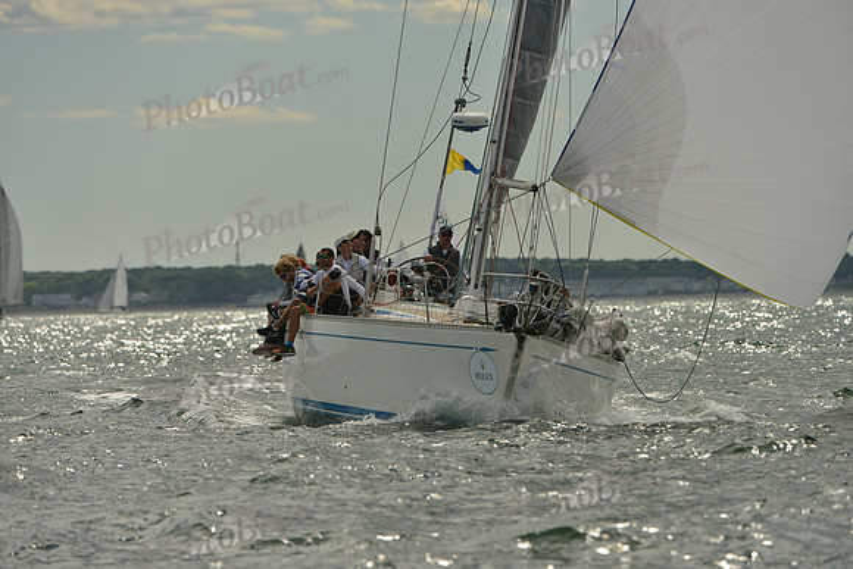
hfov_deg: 6.2
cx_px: 426
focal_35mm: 330
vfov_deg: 4.2
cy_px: 284
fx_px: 7821
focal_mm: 330
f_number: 6.3
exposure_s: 1/3200
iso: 400
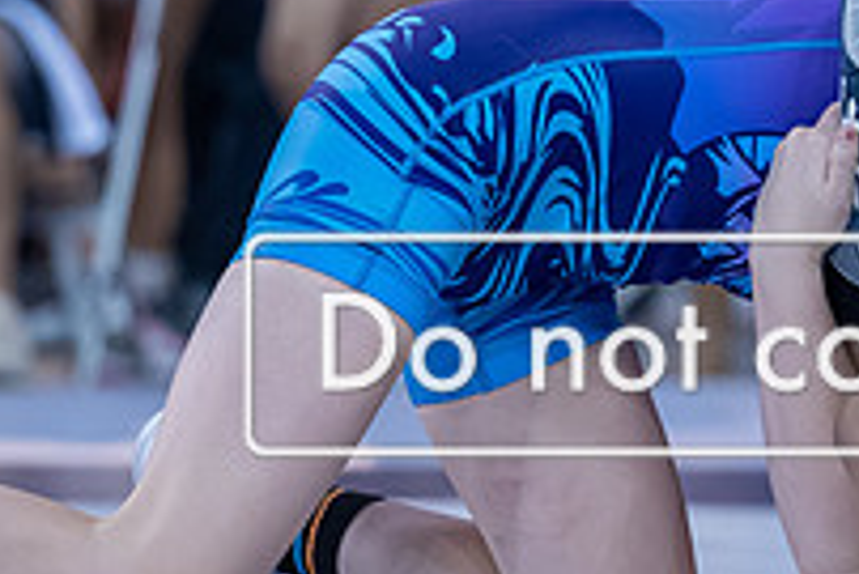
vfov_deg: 3.4
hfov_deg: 5.0
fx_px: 9790
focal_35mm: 410
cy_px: 443
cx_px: 766
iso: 1800
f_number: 2.8
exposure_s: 1/800
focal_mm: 115
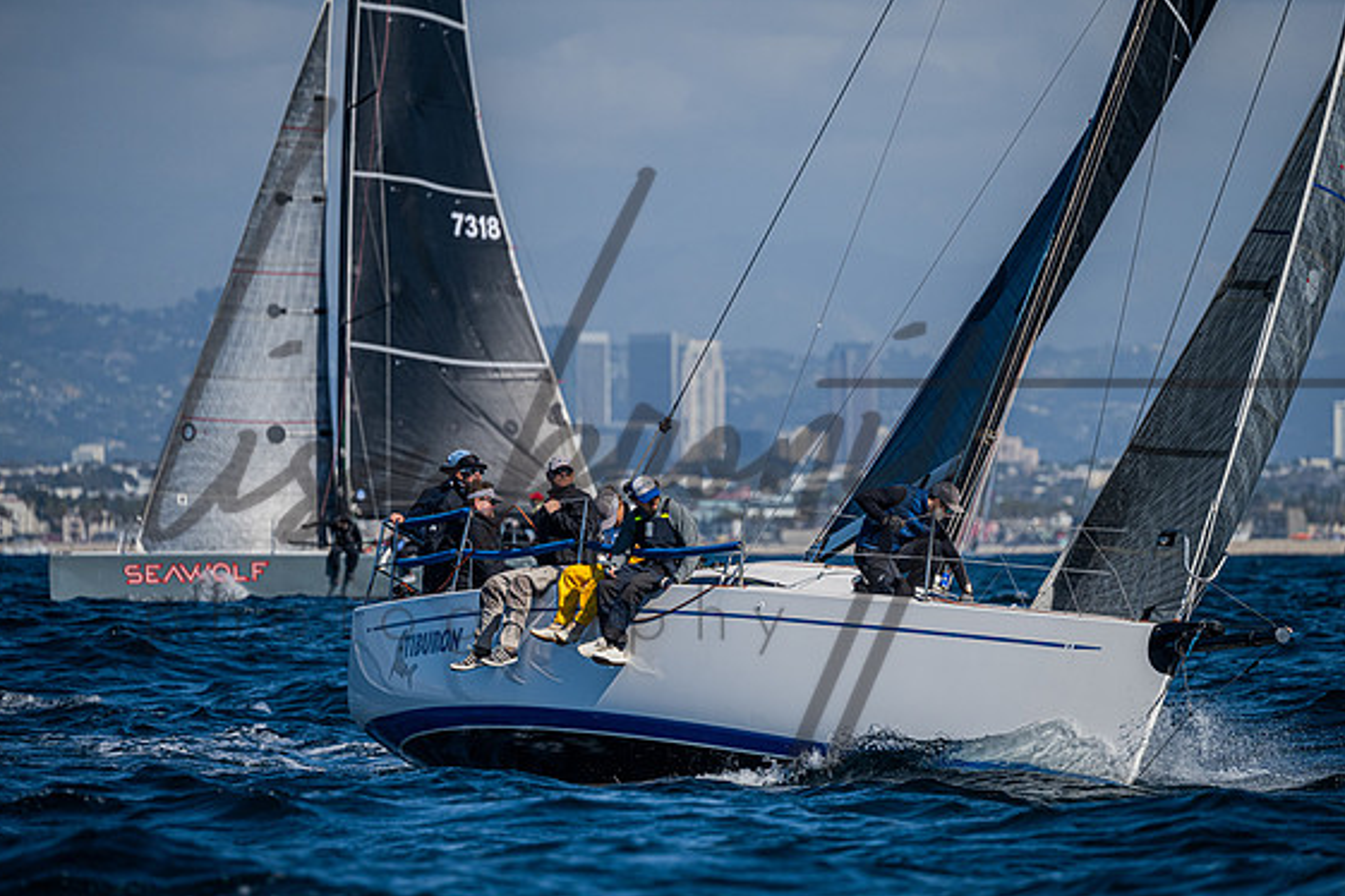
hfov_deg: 6.0
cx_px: 701
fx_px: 12851
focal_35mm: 344
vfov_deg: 4.0
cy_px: 482
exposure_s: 1/6400
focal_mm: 290
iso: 400
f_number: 5.3
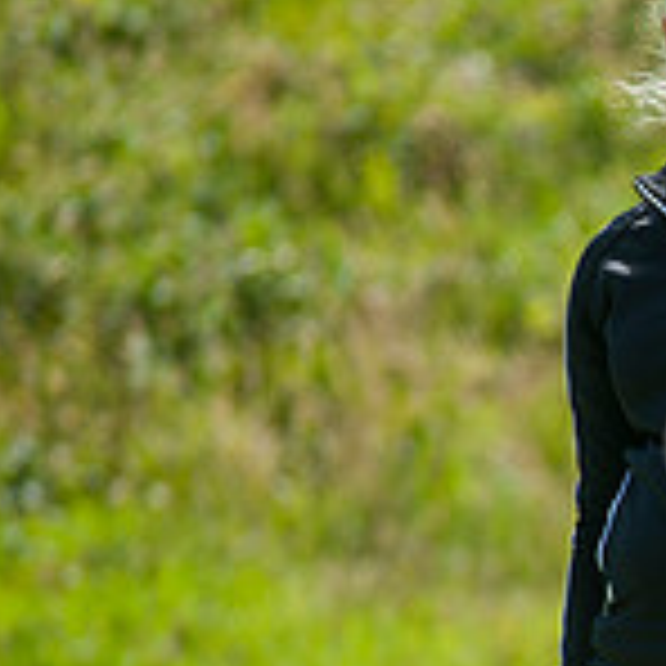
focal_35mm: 997
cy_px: 718
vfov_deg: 1.8
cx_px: 1251
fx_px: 21702
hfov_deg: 1.8
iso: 200
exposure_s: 1/2000
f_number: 4.5
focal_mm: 300
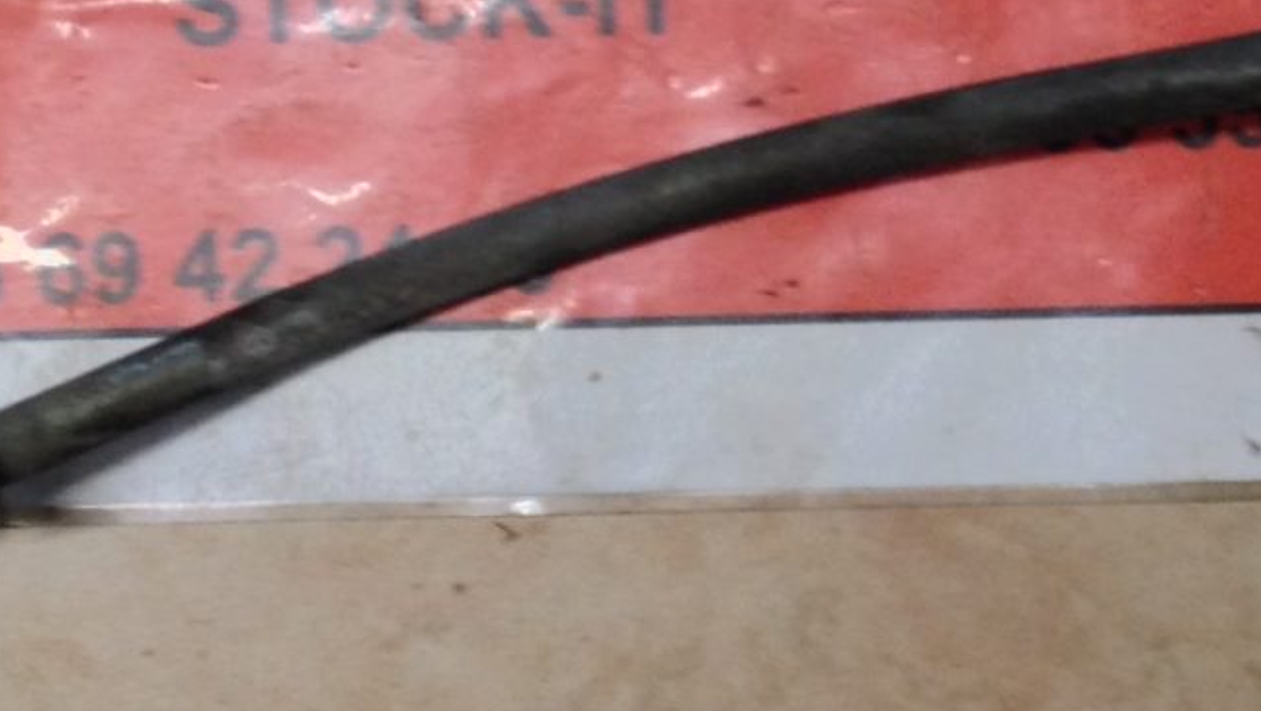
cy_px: 76
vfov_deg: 8.0
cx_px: 863
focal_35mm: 151
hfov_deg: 14.2
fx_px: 5051
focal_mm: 4.28
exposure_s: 1/20
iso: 80
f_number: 2.4
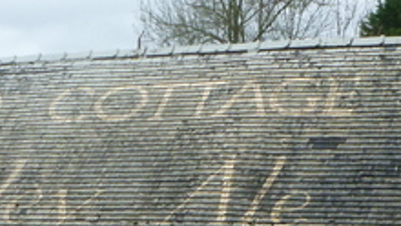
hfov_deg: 18.7
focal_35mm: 114
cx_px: 102
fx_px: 1213
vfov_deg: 10.6
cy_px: 180
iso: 250
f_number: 3.6
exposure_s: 1/500
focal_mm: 6.5
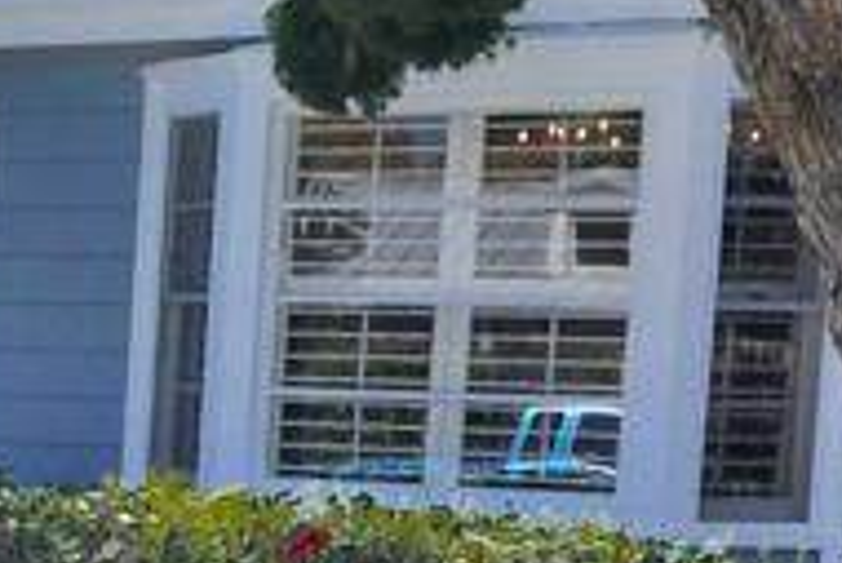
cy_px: 678
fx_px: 2645
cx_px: -696
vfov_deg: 11.9
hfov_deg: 15.4
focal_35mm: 113
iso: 200
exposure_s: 1/160
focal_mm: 14
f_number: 6.3
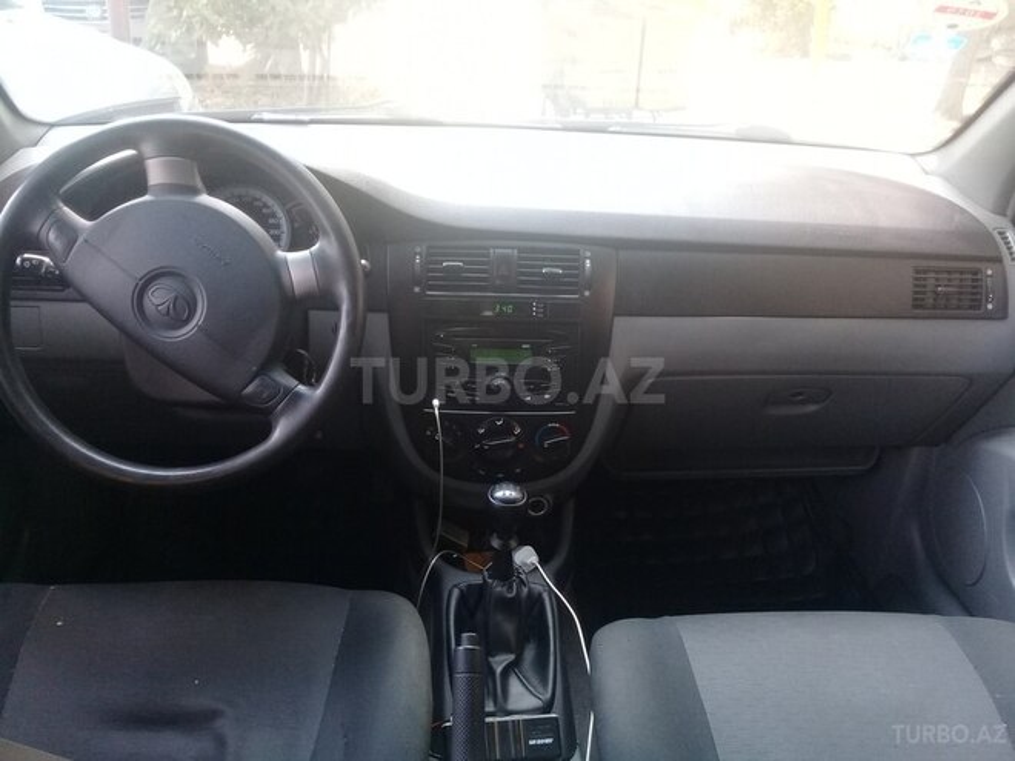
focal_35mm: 31
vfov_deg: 45.4
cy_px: 380
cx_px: 508
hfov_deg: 58.4
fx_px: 909
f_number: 2.2
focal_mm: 3.3
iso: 80
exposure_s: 1/40
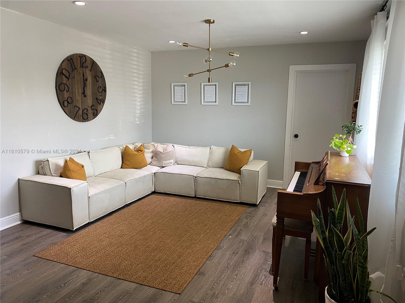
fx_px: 304
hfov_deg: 67.3
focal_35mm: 26
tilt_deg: -10.5
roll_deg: -1.1
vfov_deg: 53.1
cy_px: 152
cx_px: 202
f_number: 1.8
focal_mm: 4.25
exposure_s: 1/60
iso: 100
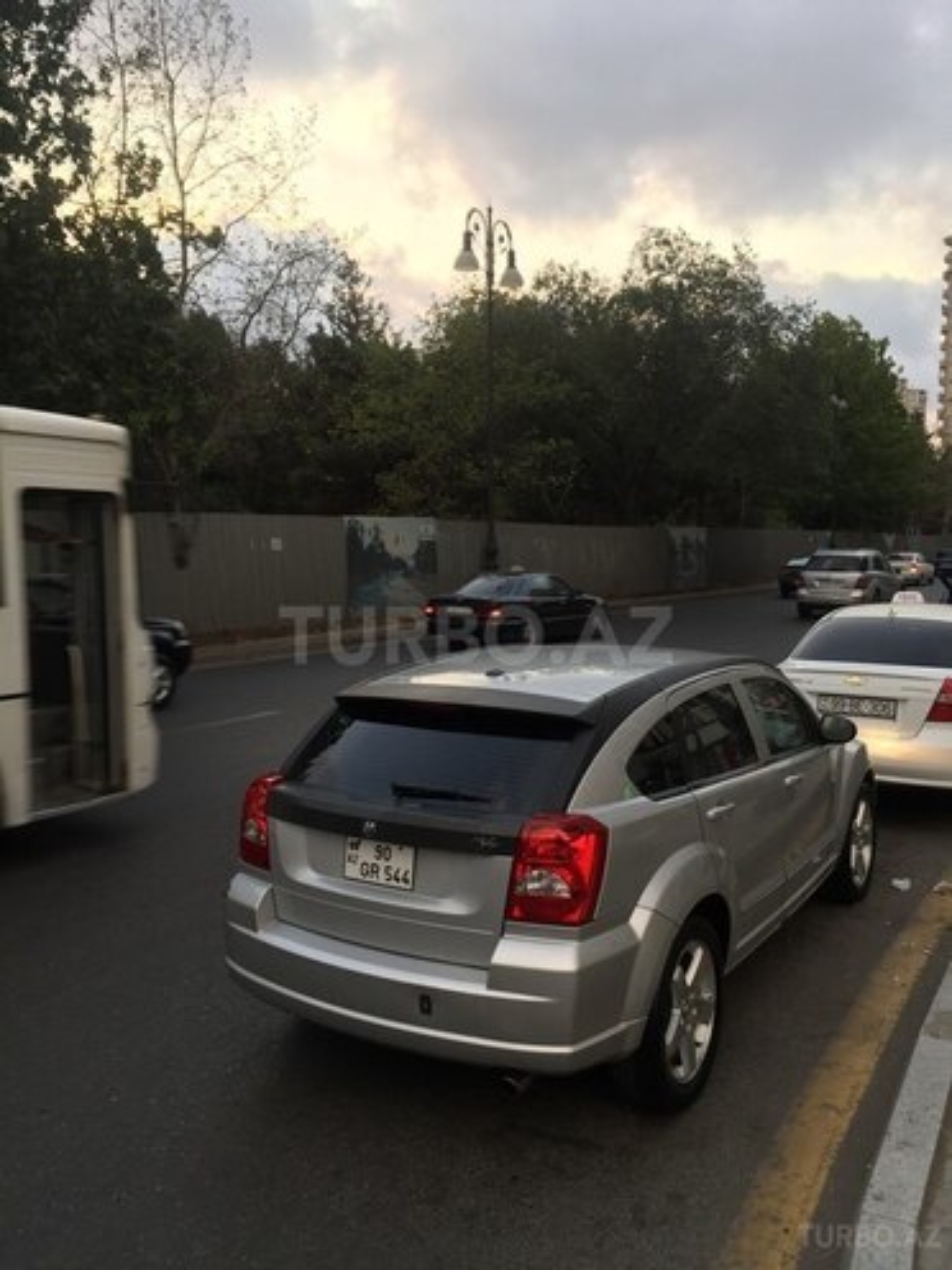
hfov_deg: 48.2
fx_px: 1063
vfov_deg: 61.7
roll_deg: -1.4
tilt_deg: -9.9
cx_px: 476
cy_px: 635
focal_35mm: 29
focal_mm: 4.15
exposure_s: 1/101
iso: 32
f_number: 2.2
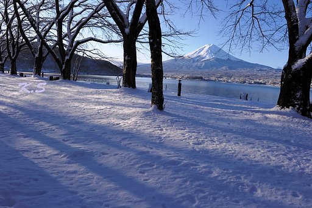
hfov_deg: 73.8
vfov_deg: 53.1
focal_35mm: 24
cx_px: 156
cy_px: 104
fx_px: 208
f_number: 7.1
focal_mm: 24
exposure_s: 1/400
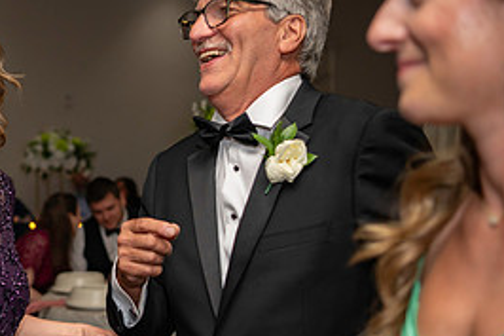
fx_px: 1161
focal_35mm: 83
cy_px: 215
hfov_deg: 23.5
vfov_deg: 16.4
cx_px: 0
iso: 800
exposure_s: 1/100
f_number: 2.8
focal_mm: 38
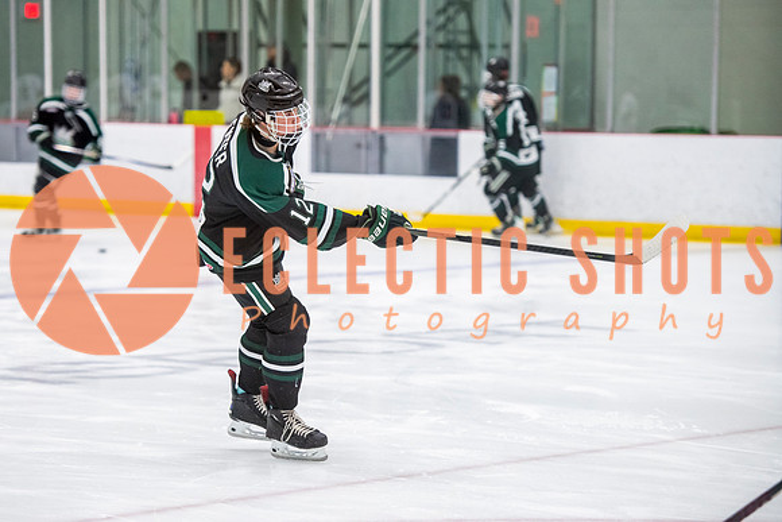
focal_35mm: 150
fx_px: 3257
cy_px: 261
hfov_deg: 13.7
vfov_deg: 9.2
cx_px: 313
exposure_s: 1/640
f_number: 3.2
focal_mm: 125
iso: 3200
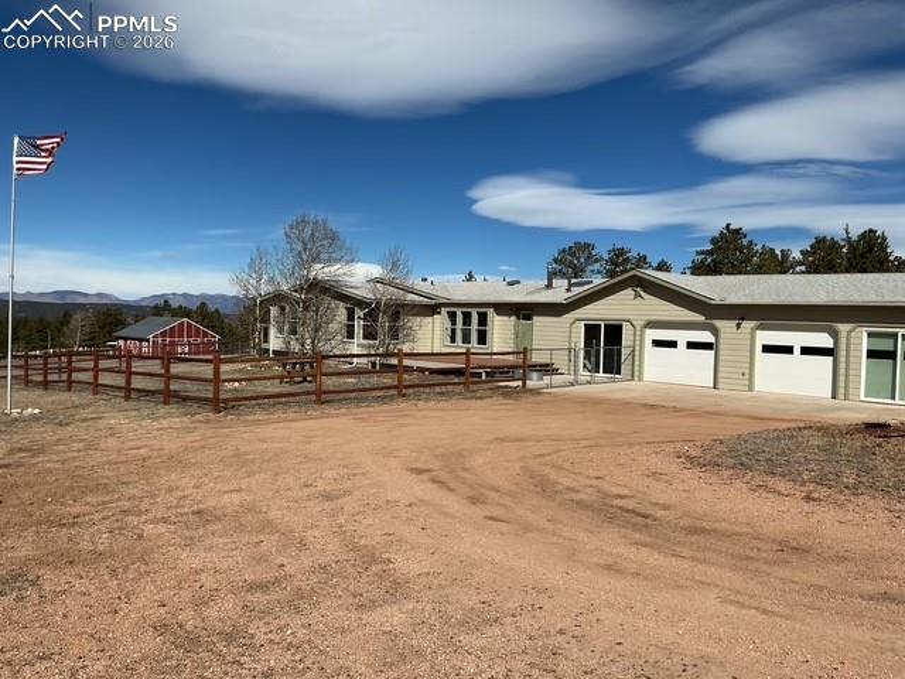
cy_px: 340
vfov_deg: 48.2
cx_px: 452
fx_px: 758
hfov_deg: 61.7
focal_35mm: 29
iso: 25
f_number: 1.8
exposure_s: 1/4065
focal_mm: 3
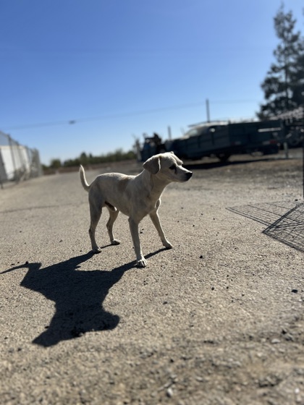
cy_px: 202
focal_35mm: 26
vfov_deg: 67.3
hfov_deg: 53.1
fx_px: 304
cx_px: 152
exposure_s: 1/6579
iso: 50
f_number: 1.5
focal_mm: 5.7
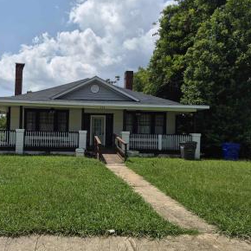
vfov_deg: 57.3
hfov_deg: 55.9
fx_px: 230
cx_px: 80
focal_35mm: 28
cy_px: 125
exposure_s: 1/7696
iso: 64
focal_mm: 5.4
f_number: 1.8
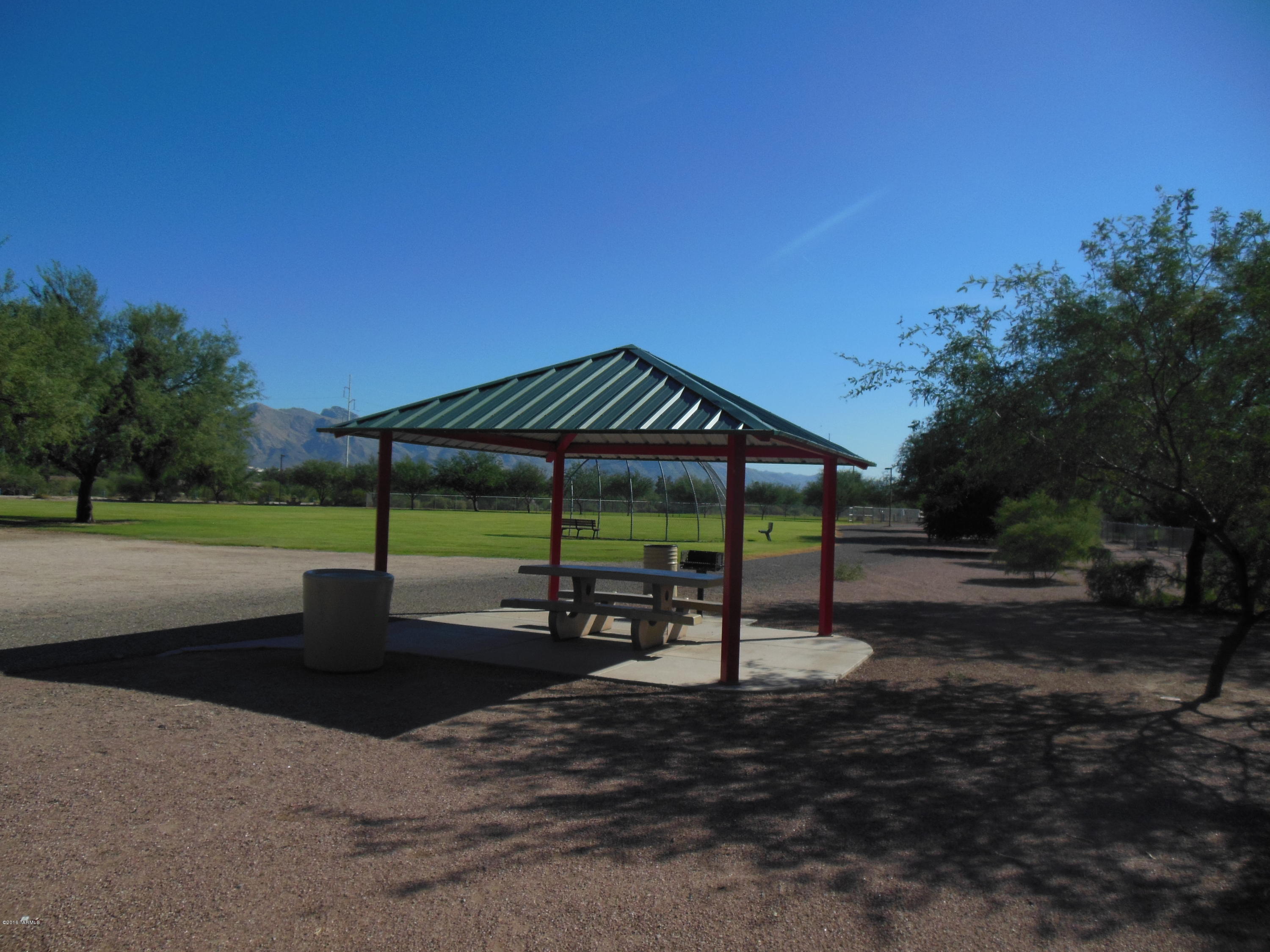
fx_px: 917
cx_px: 635
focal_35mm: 25
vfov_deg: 54.9
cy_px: 476
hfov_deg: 69.4
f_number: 6.4
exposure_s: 1/800
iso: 125
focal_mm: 4.5
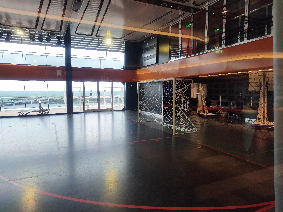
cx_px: 142
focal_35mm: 23
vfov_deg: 58.9
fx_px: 188
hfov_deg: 73.9
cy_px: 106
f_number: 1.62
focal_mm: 6.45
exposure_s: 1/120
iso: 80
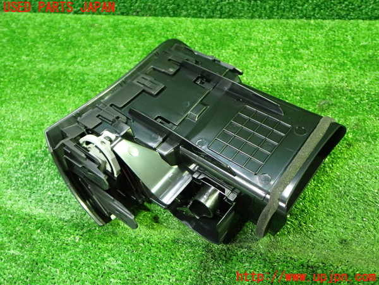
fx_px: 350
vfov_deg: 44.2
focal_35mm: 32
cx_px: 190
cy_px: 142
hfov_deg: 56.8
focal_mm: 5.79
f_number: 2.4
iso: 800
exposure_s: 1/25
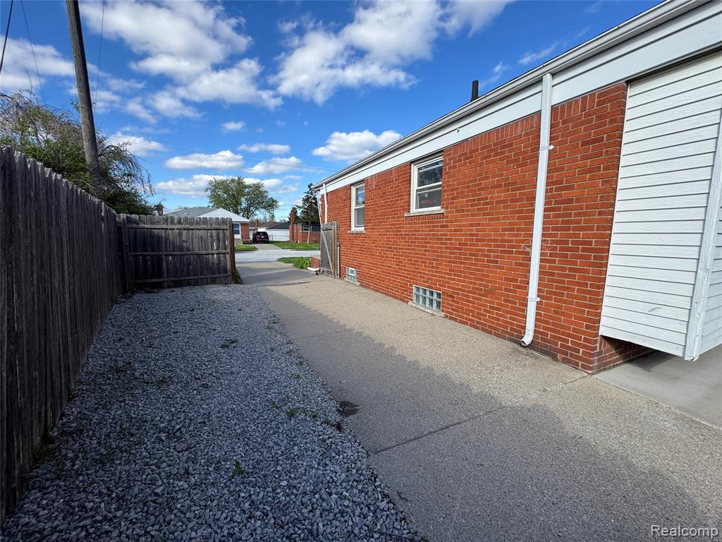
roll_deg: -1.6
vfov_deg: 85.7
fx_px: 292
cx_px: 361
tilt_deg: -6.3
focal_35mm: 14
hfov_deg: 102.1
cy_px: 271
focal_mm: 2.22
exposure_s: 1/1006
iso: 40
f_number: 2.2
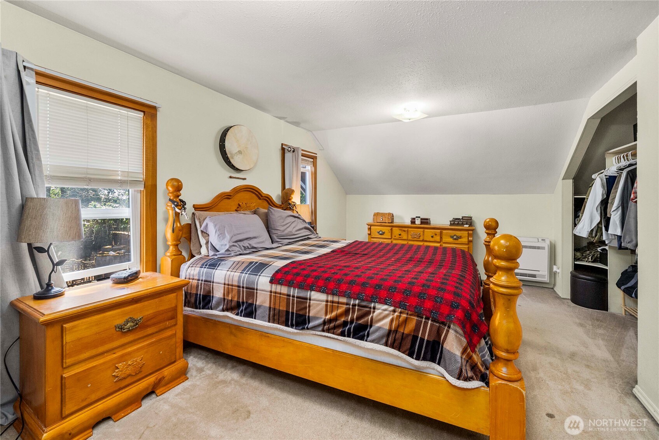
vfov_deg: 81.3
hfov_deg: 104.2
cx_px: 330
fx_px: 256
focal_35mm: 14
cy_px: 220
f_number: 7.1
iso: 400
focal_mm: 14
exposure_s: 1/60
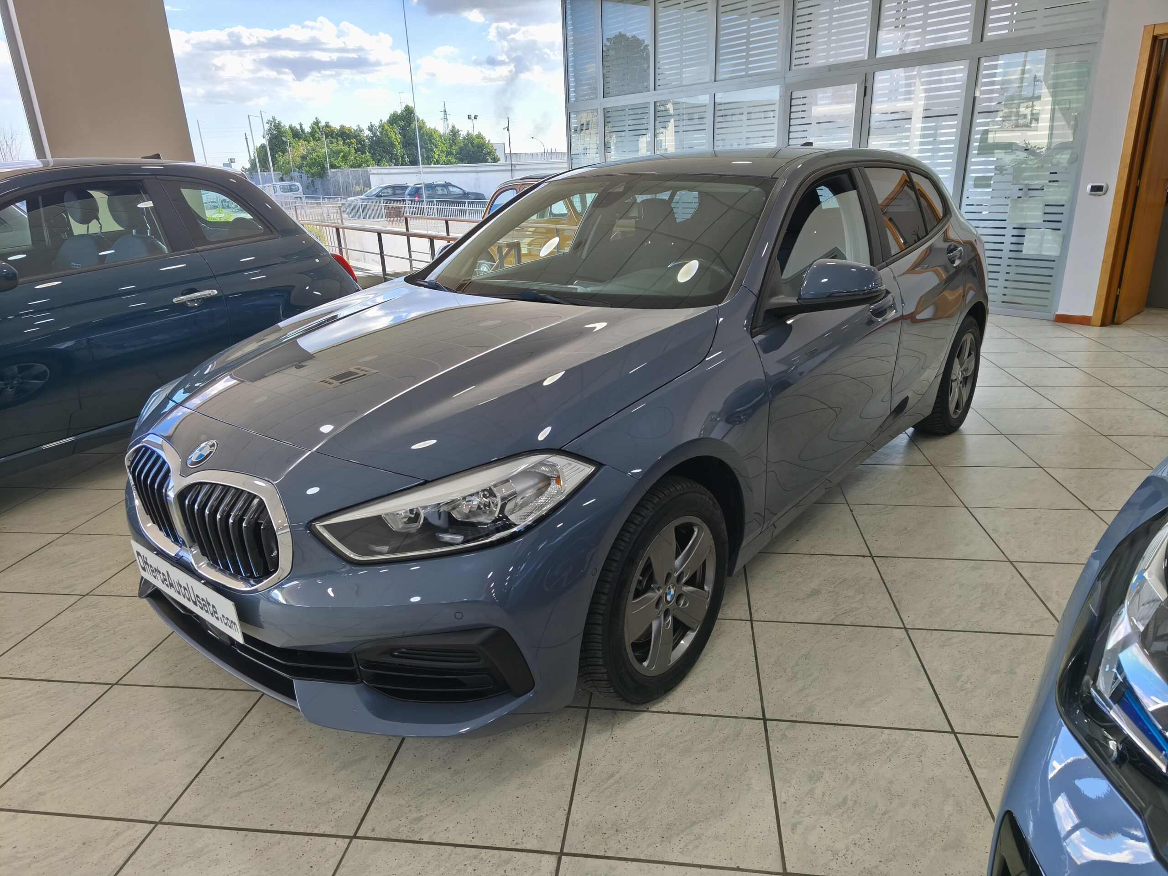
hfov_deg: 73.9
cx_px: 584
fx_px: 776
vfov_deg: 58.9
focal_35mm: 23
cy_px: 438
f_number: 1.7
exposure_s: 1/50
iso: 200
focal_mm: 5.35
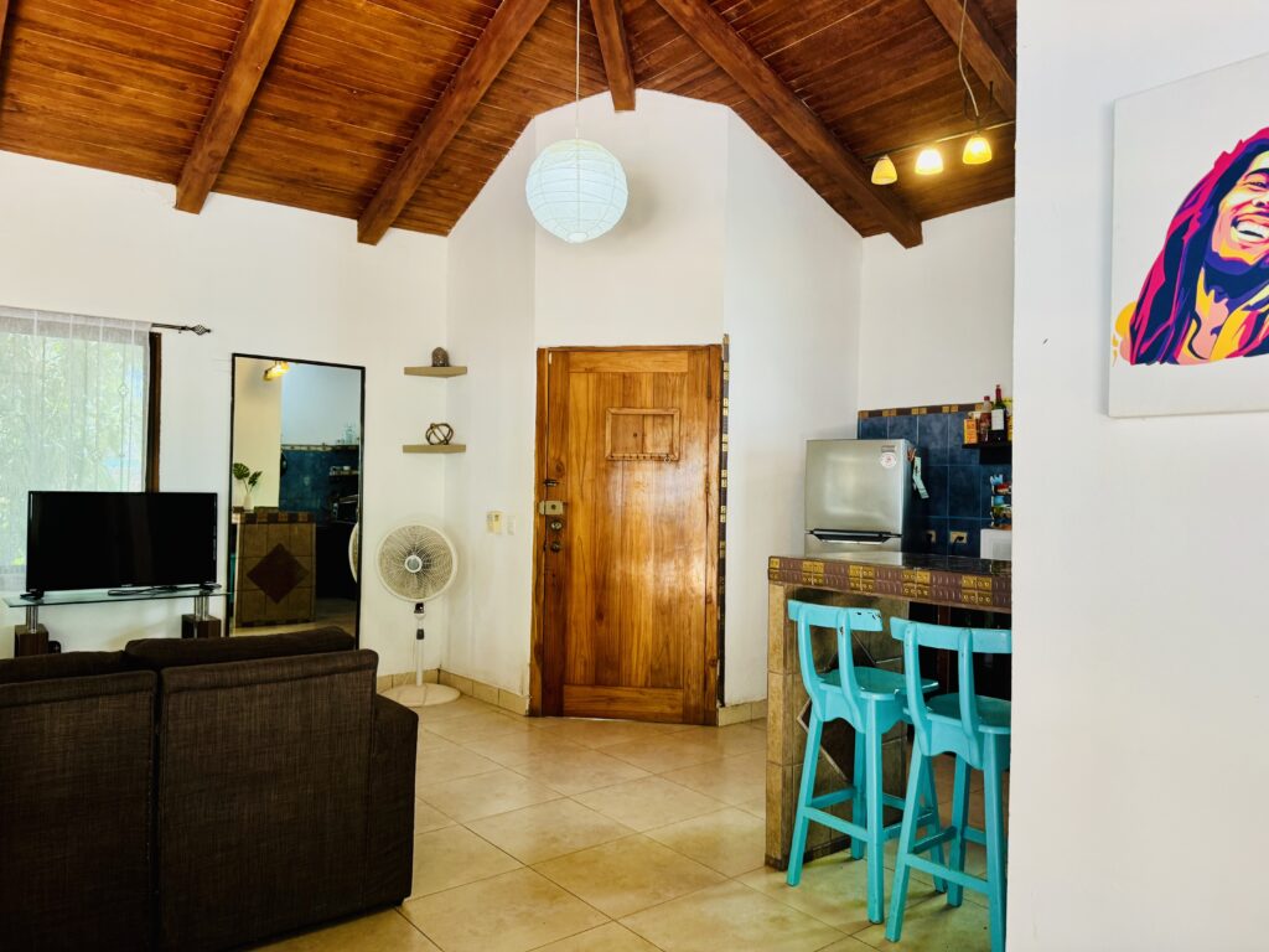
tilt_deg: -0.9
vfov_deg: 56.8
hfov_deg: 71.6
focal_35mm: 24
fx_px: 880
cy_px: 476
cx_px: 634
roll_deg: -0.3
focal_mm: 6.76
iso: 160
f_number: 1.78
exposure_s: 1/60
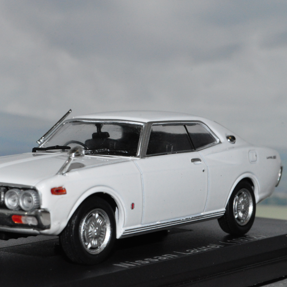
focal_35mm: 106
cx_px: 89
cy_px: 144
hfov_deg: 16.4
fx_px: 991
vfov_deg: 16.5
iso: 1600
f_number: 22
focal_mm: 55
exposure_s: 1/125
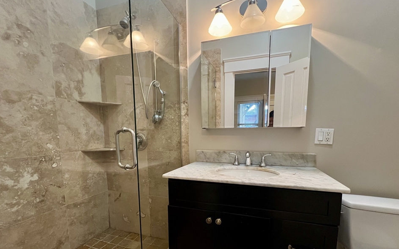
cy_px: 155
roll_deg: +0.3
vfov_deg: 73.5
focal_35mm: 15
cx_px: 210
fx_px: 163
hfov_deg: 101.4
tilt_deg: -6.8
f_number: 1.8
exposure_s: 1/60
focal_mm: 1.57
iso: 640
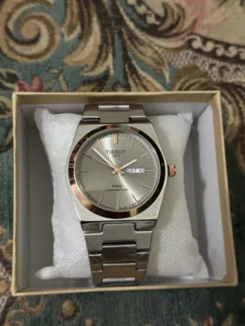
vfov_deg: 39.7
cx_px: 122
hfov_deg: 30.3
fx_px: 453
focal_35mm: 48
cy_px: 163
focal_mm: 6.76
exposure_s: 1/25
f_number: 1.78
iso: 640
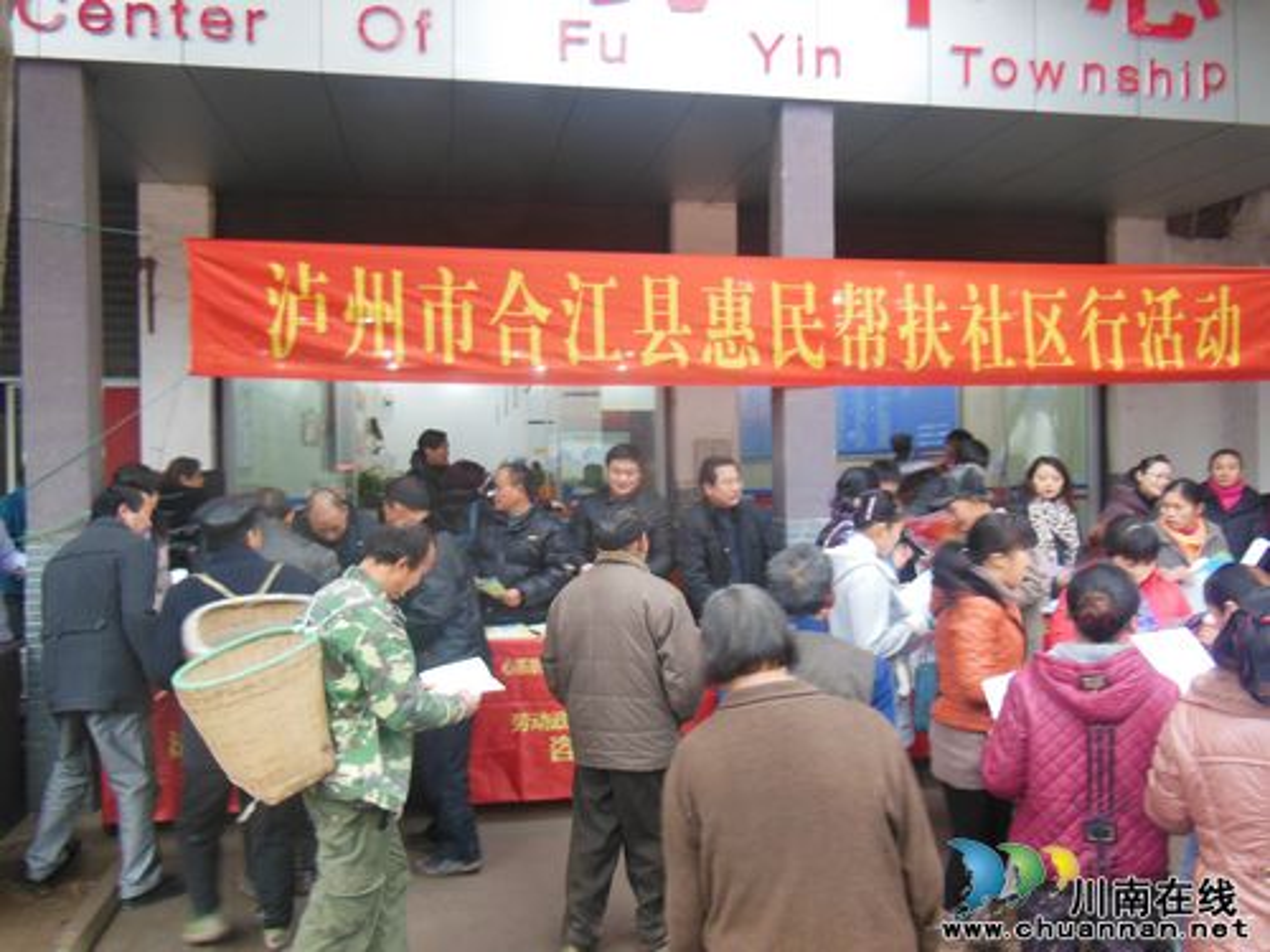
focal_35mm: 29
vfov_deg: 48.2
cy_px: 476
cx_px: 635
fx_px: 1064
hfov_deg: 61.7
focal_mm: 5.2
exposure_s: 1/25
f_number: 3.7
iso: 400
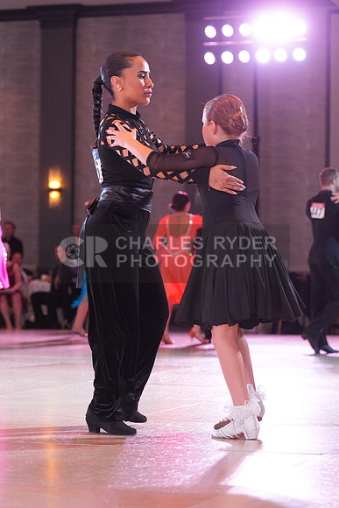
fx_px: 1412
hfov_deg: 13.7
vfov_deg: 20.4
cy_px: 254
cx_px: 170
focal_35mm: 100
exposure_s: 1/250
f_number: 4
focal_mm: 100
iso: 2500
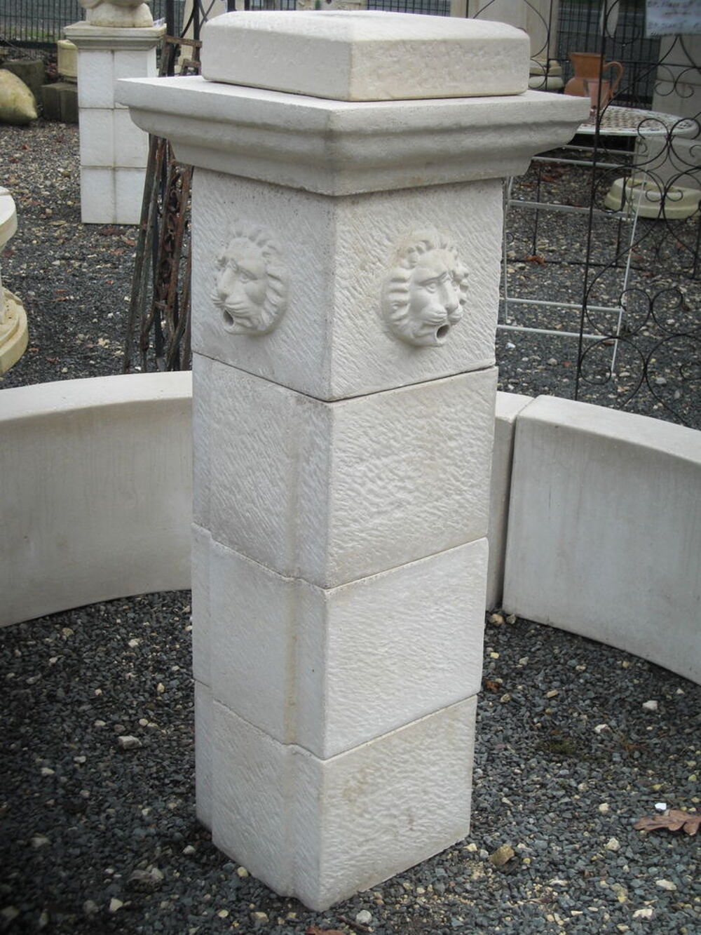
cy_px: 468
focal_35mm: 55
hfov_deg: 26.6
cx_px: 350
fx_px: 1485
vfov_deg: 34.9
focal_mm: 9.8
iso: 50
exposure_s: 1/160
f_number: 3.6
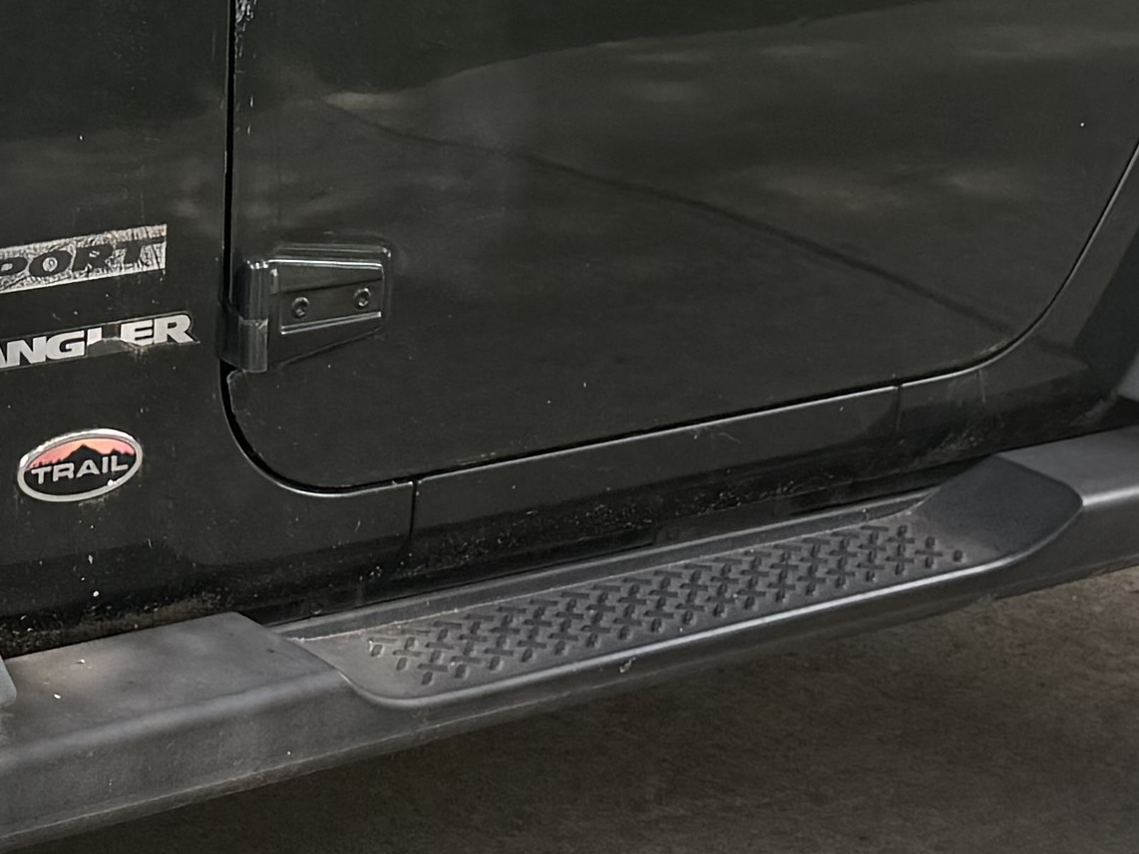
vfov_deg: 12.2
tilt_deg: -14.4
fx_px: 3949
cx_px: 24
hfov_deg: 16.1
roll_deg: +1.1
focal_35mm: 120
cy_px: 52
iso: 80
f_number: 1.78
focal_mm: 6.76
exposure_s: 1/459
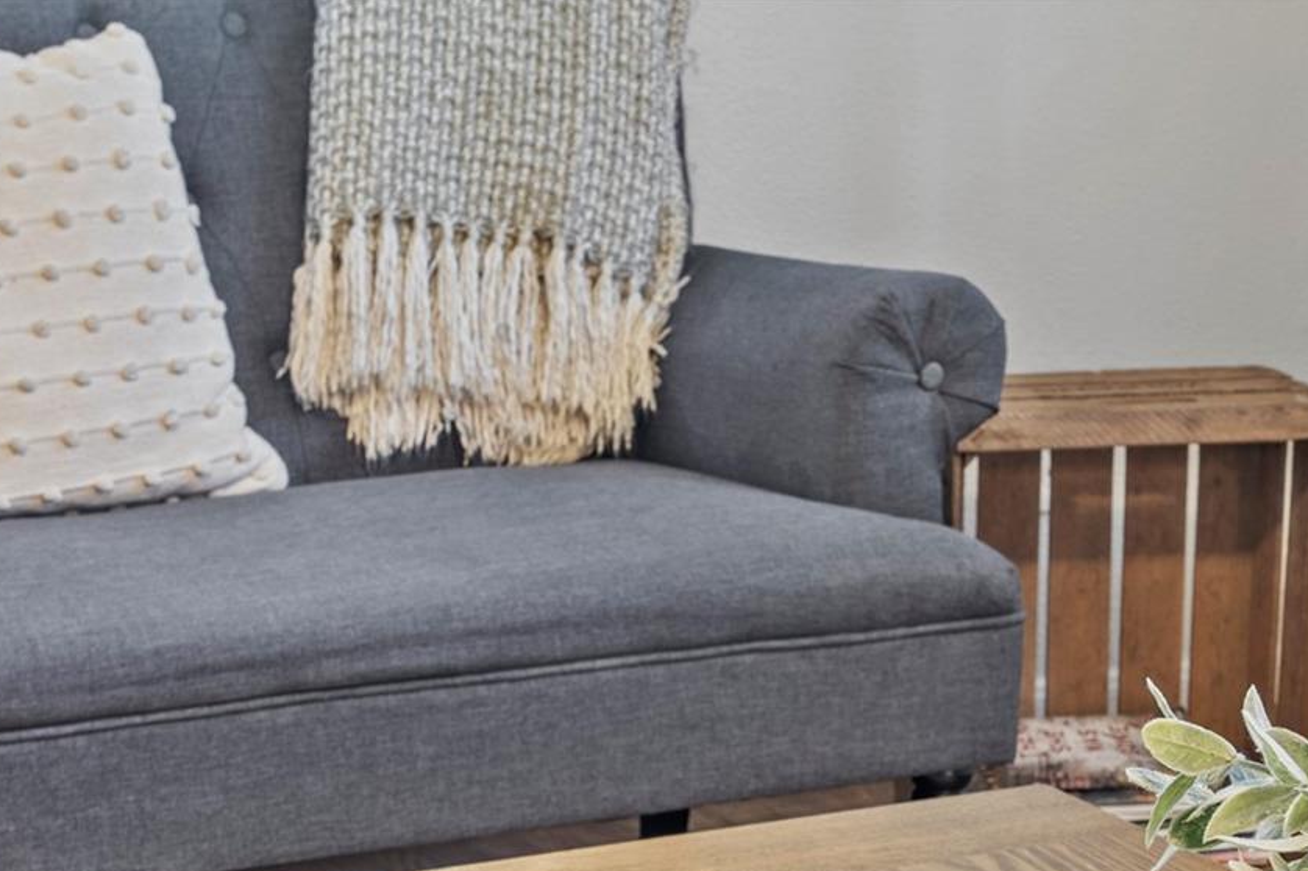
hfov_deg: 23.1
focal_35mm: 88
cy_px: 1061
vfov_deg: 15.0
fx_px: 3196
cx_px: 726
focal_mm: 24
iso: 100
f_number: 8
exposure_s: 6
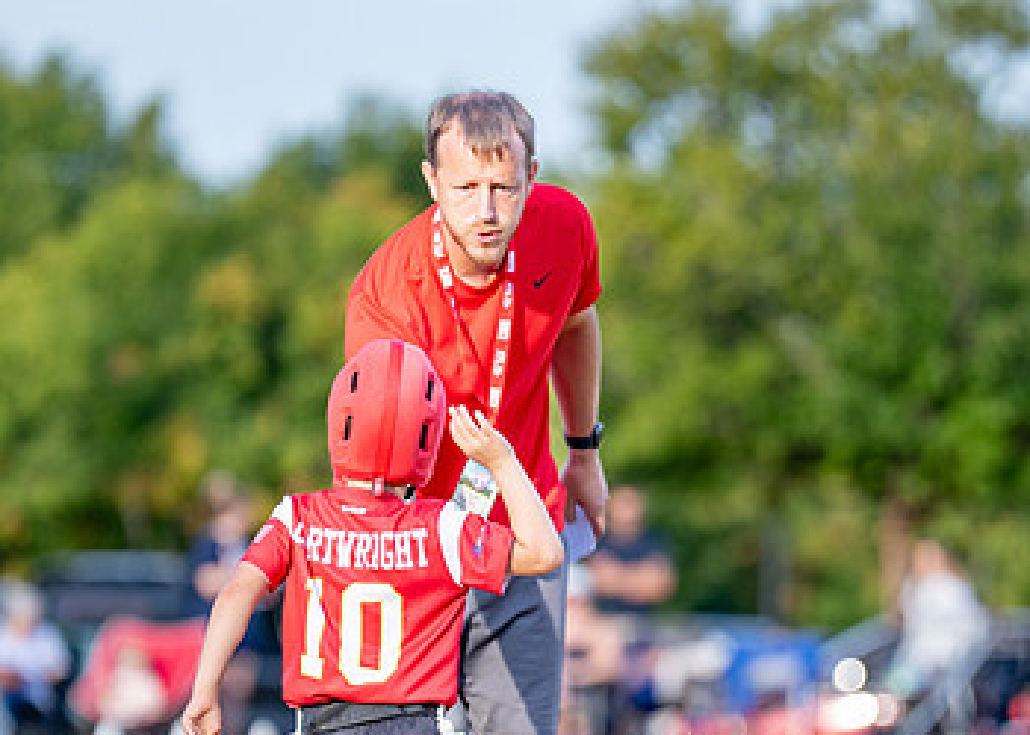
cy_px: 592
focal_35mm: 444
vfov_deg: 3.2
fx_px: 12983
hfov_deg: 4.5
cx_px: 574
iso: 250
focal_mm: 191
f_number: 2.8
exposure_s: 1/1600
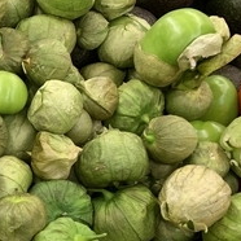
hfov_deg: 20.8
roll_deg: +1.1
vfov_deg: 22.3
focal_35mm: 74
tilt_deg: -44.5
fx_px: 583
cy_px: 253
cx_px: -89
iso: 200
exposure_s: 1/60
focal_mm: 4.25
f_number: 1.8
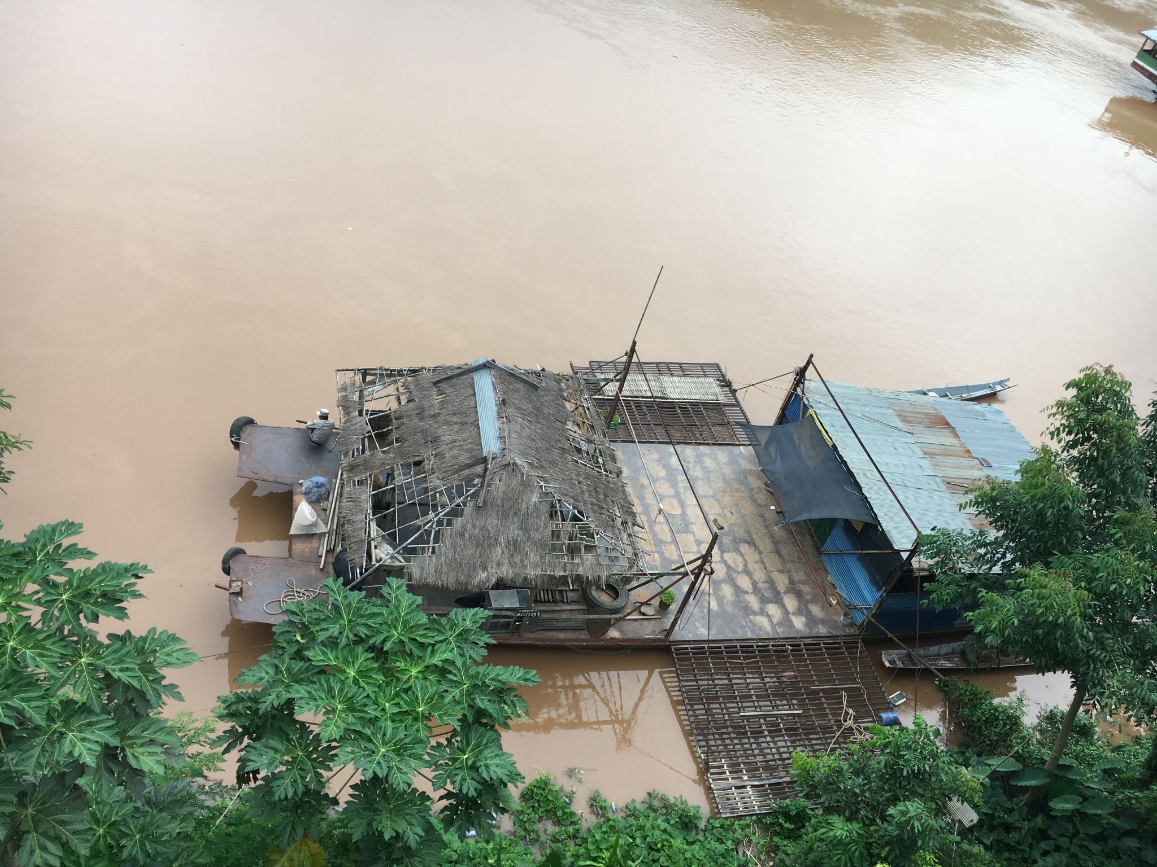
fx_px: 969
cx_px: 578
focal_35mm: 29
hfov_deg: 61.7
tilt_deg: -39.0
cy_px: 434
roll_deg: -15.9
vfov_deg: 48.2
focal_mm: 4.15
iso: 25
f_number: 2.2
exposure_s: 1/100
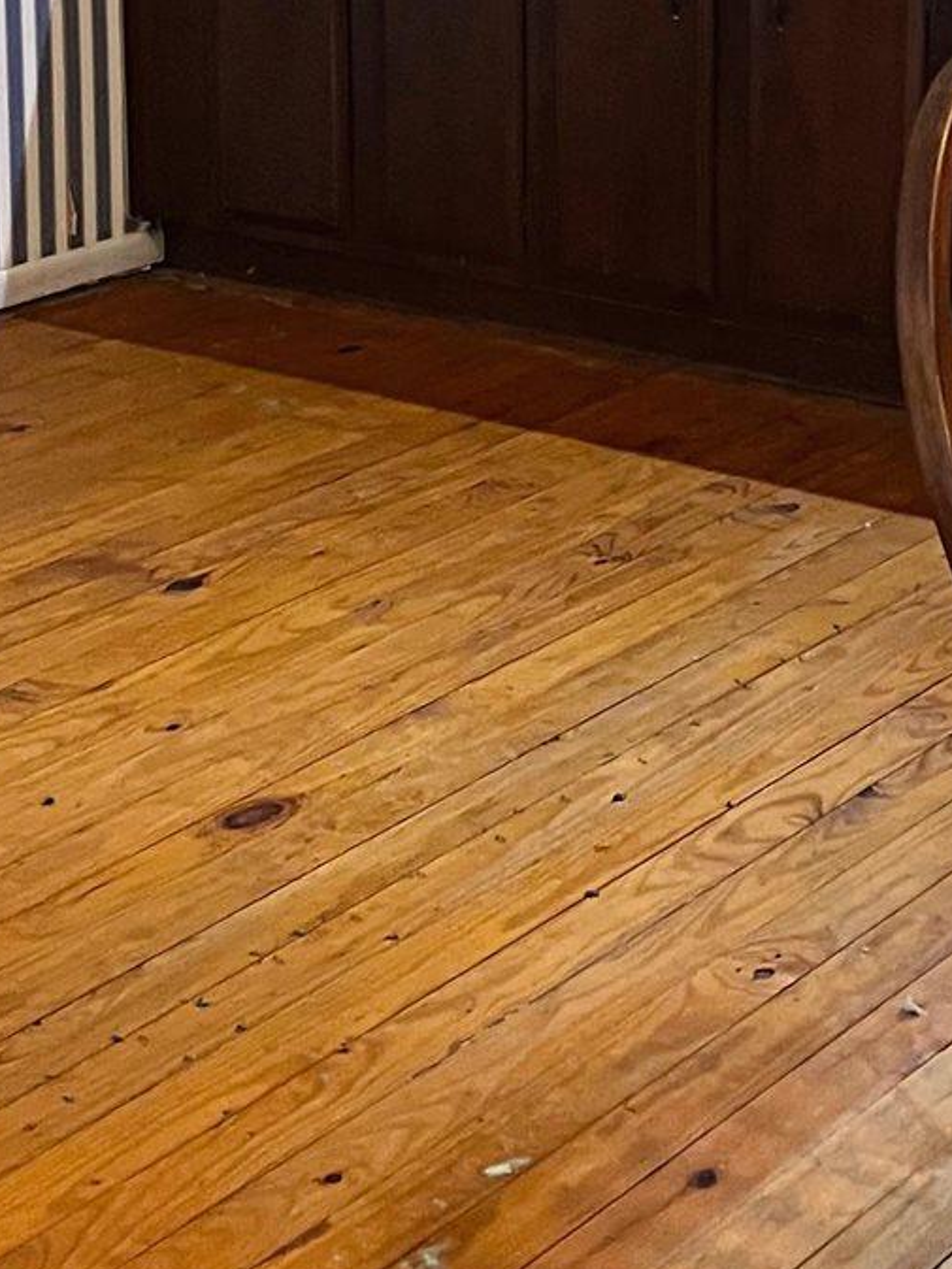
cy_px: 89
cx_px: 337
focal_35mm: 89
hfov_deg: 16.6
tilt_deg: -12.1
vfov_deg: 21.4
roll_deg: +1.2
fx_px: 3263
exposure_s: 1/40
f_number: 1.5
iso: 500
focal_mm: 5.7
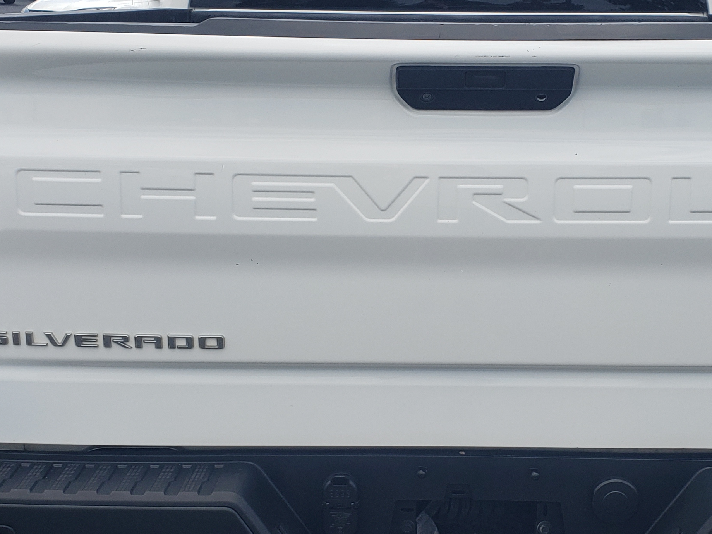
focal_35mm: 57
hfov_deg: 33.7
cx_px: 435
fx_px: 1172
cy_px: 277
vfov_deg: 25.7
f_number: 2.4
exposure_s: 1/1099
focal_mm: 4.3
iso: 50
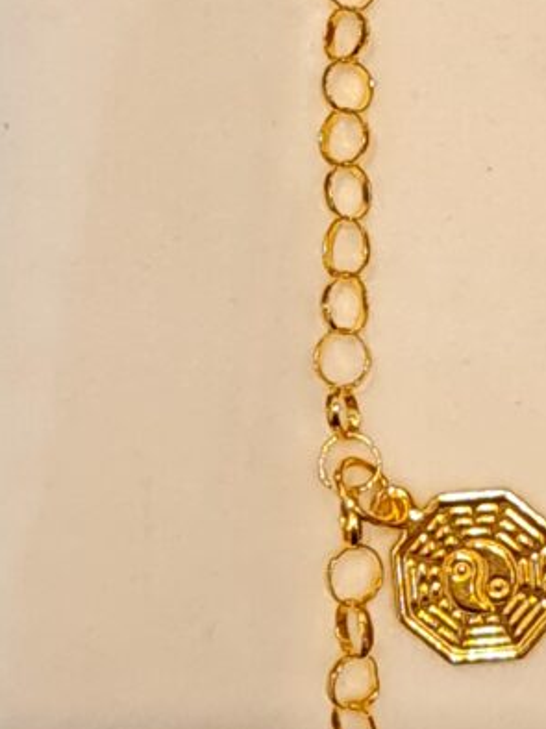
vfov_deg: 29.3
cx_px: 529
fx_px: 1368
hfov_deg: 21.8
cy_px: 165
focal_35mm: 65
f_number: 1.8
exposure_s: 1/50
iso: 64
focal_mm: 7
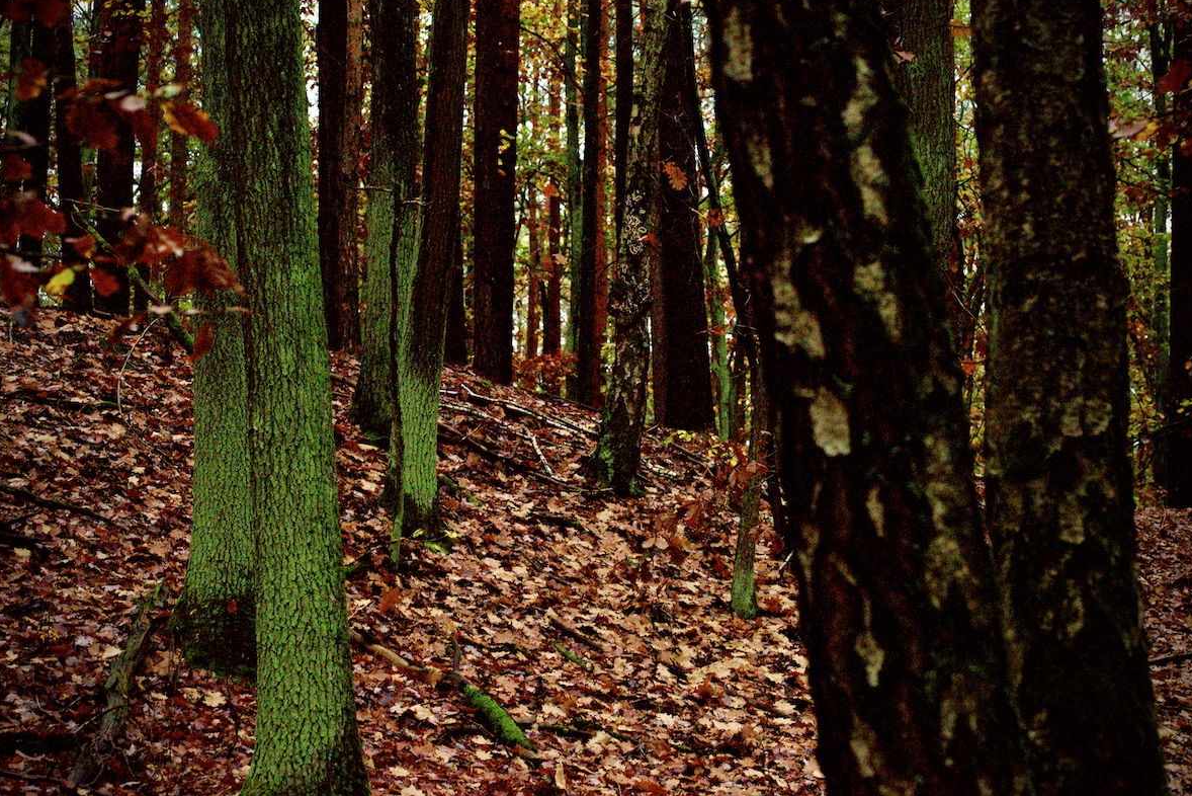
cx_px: 589
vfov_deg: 12.8
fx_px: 3544
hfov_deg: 19.1
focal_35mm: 107
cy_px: 392
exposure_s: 1/80
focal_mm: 105
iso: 1600
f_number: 8
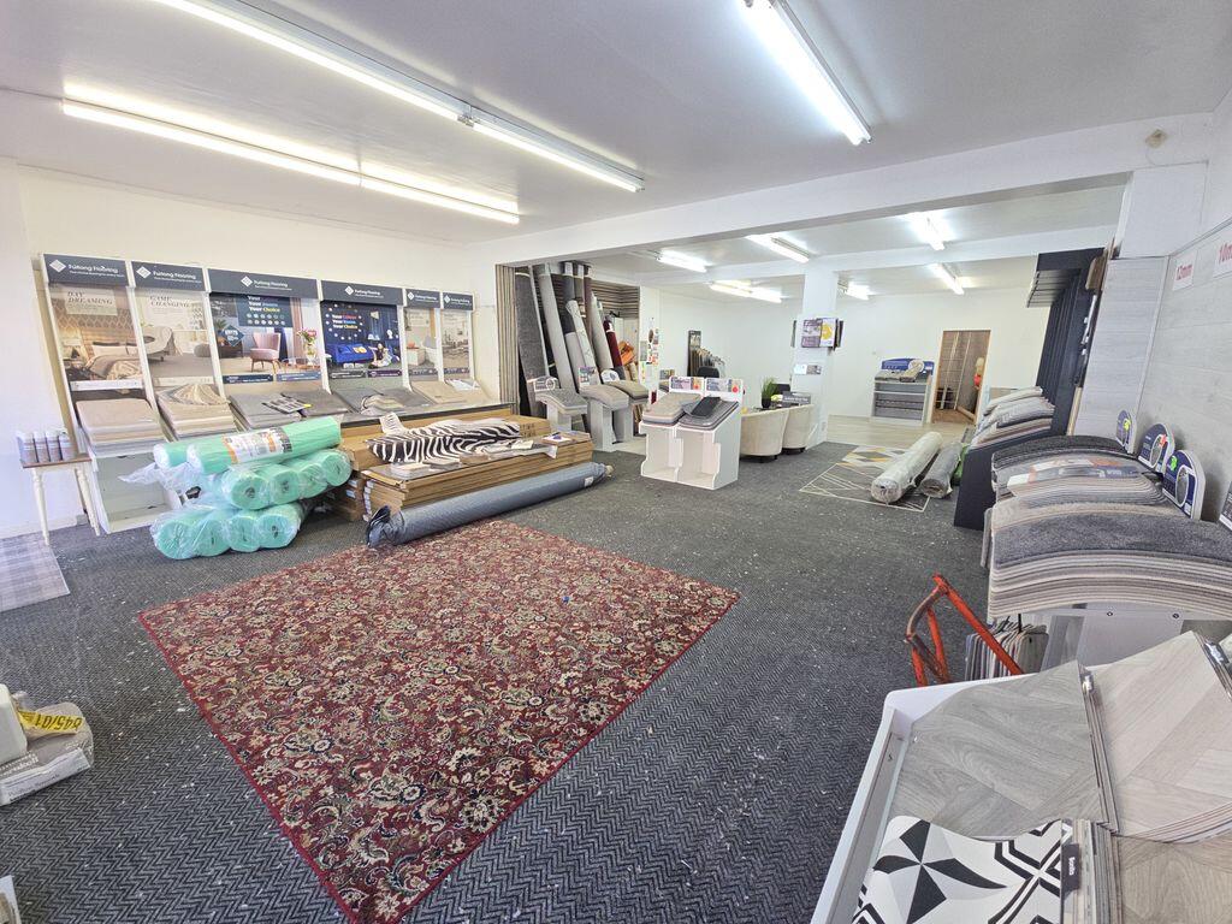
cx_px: 616
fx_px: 463
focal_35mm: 13
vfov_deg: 89.9
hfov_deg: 106.2
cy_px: 462
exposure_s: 1/50
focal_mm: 2.2
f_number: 2.2
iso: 50
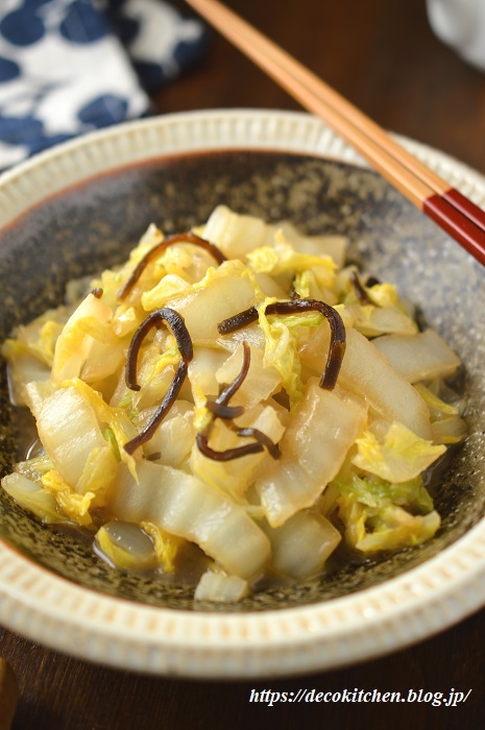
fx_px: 1215
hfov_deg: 22.6
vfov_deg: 33.4
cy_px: 365
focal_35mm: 60
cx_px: 242
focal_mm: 40
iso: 100
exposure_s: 1/50
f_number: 3.5
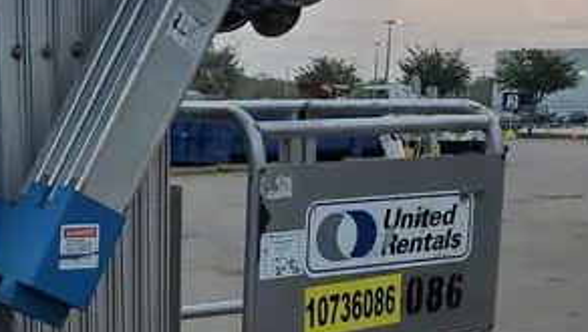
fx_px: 1108
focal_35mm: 71
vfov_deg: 16.7
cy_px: 319
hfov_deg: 28.7
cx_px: 72
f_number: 2.4
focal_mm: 4.3
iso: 80
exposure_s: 1/120
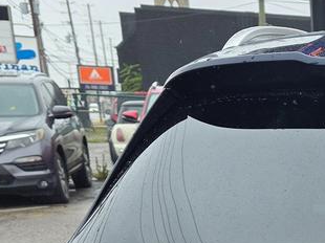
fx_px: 891
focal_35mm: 95
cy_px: 441
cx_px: 520
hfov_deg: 17.9
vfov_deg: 13.8
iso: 32
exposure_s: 1/359
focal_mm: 6.3
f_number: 1.7
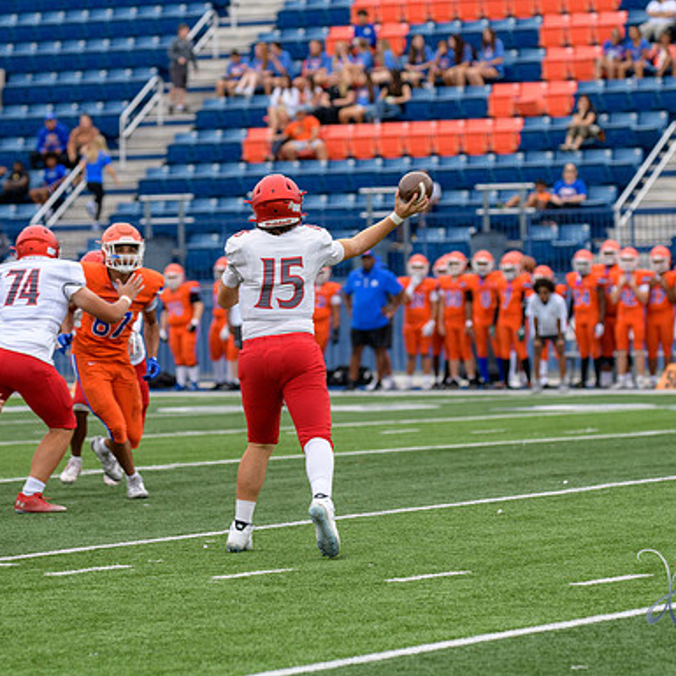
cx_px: 316
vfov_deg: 8.5
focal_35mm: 205
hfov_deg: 8.5
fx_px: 4529
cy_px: 338
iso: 560
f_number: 3.5
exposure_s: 1/800
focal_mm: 160
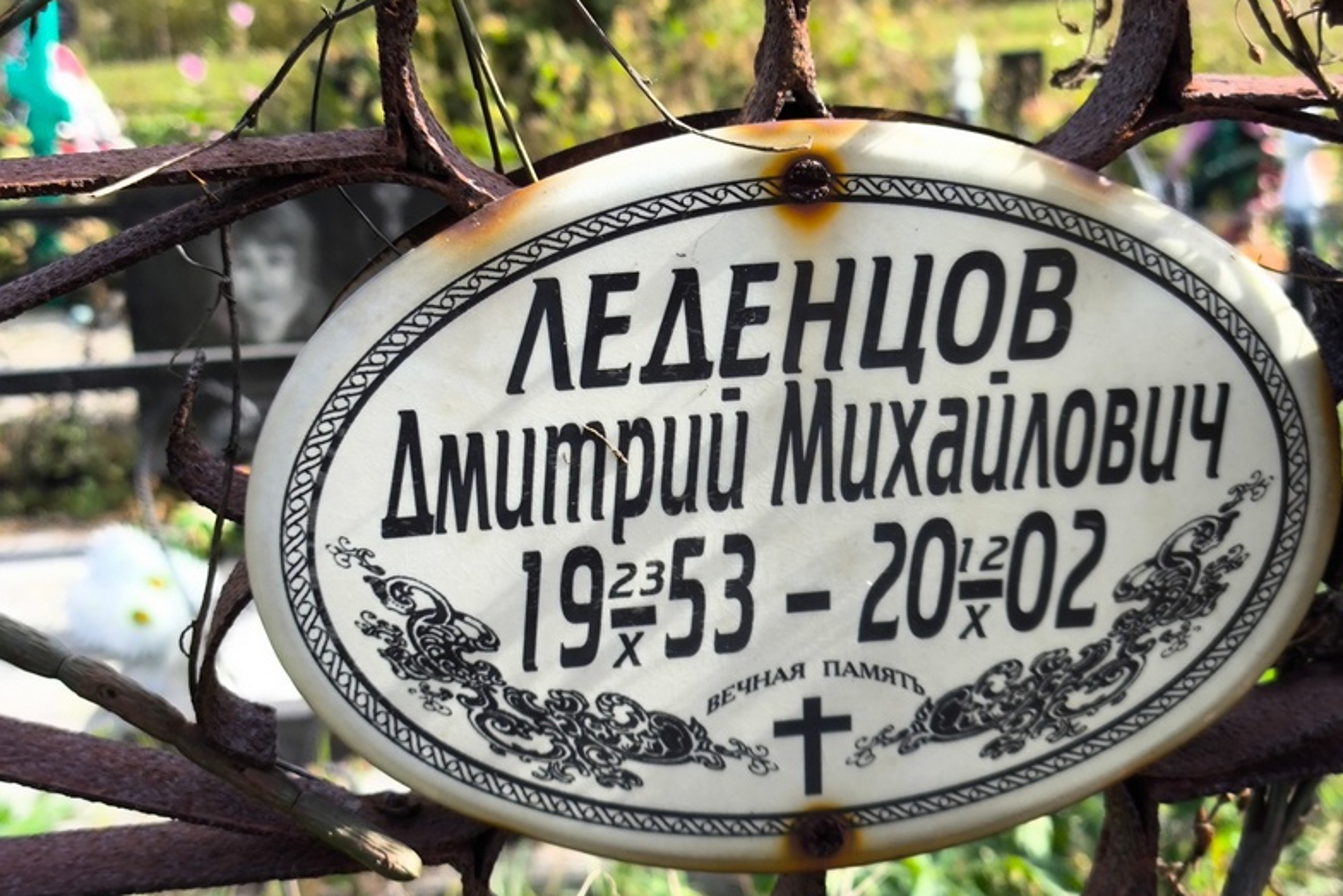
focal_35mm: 53
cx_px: 674
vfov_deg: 25.5
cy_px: 392
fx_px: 1977
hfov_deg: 37.5
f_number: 1.7
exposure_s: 1/470
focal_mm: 4.71
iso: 50
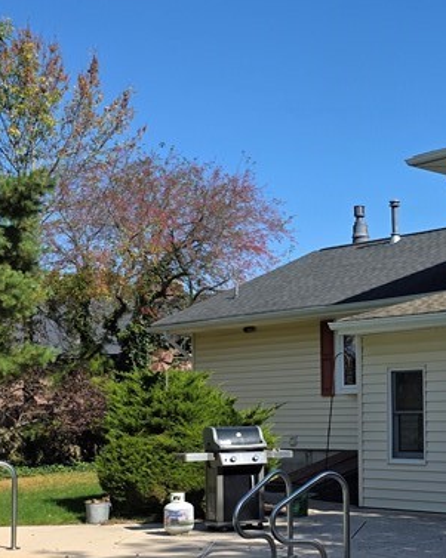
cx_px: 418
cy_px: 398
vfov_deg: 30.6
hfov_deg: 24.1
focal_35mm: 61
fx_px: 1008
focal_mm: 6.3
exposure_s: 1/5608
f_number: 1.7
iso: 80
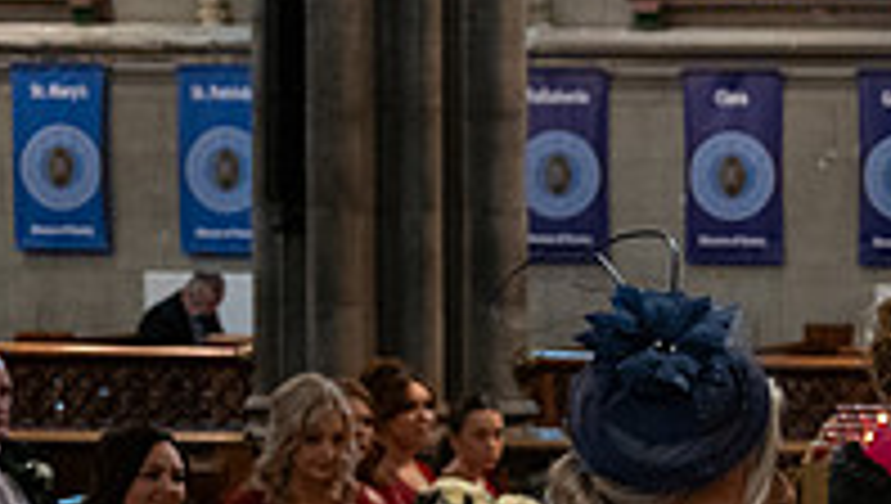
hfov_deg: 19.7
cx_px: 1206
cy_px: 416
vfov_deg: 12.3
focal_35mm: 98
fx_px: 2318
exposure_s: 1/160
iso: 1250
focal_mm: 32
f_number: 3.5
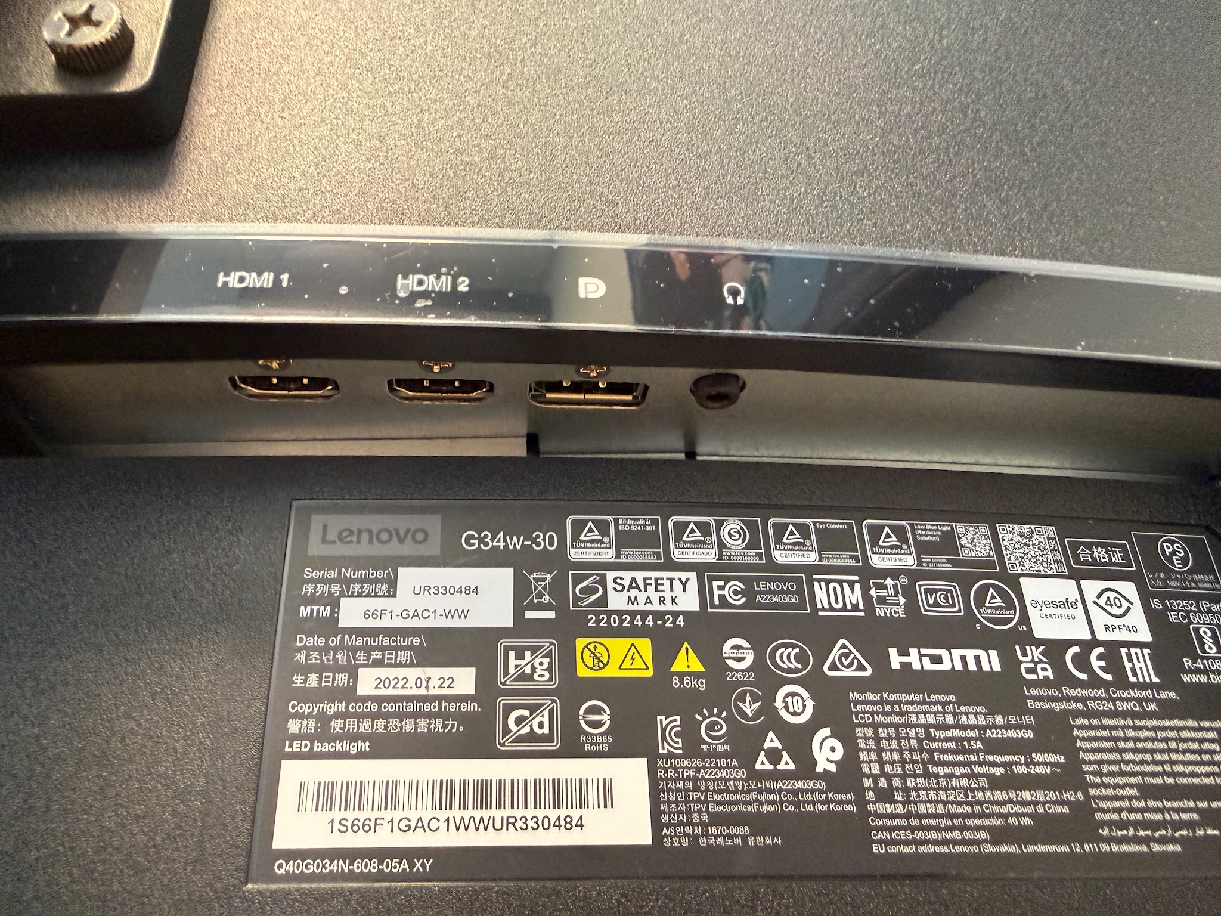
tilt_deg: +23.2
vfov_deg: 56.8
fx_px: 847
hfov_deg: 71.6
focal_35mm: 24
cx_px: 610
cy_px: 458
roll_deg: +1.1
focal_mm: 2.22
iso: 500
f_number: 2.2
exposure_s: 1/50
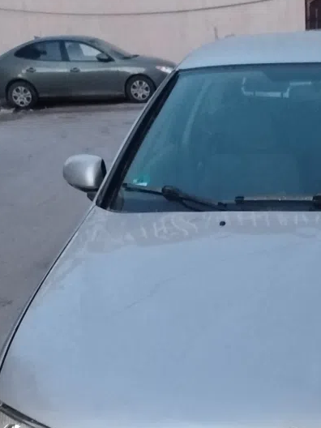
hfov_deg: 22.8
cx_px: 312
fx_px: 767
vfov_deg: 30.2
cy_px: 360
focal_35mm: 62
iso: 1250
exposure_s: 1/17
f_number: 1.7
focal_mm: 5.31
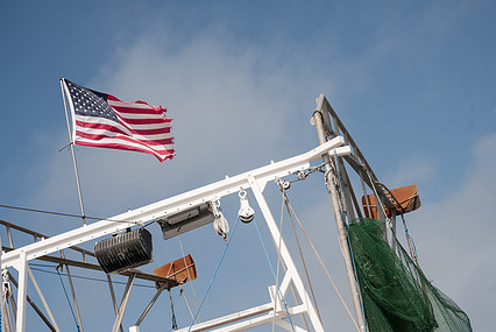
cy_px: 208
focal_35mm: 68
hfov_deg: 29.6
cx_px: 263
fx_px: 938
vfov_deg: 20.0
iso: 200
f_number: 10
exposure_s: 1/1000
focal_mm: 50
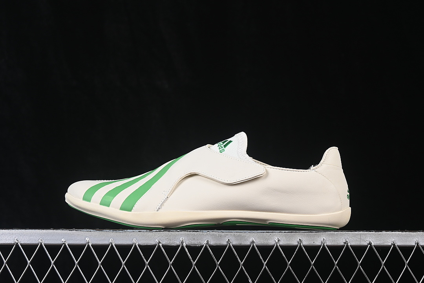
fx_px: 883
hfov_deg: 27.0
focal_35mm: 75
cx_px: 212
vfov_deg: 18.2
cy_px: 142
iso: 160
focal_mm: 50
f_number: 8
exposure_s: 1/80
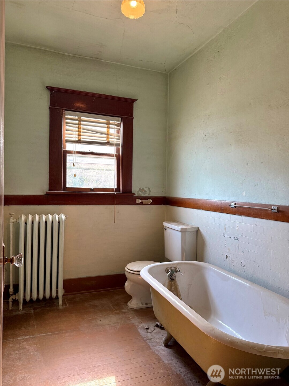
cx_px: 144
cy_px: 193
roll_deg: -1.0
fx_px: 267
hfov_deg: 56.8
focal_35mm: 24
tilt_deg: -0.4
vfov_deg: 71.6
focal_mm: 6.76
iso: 250
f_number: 1.78
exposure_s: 1/120
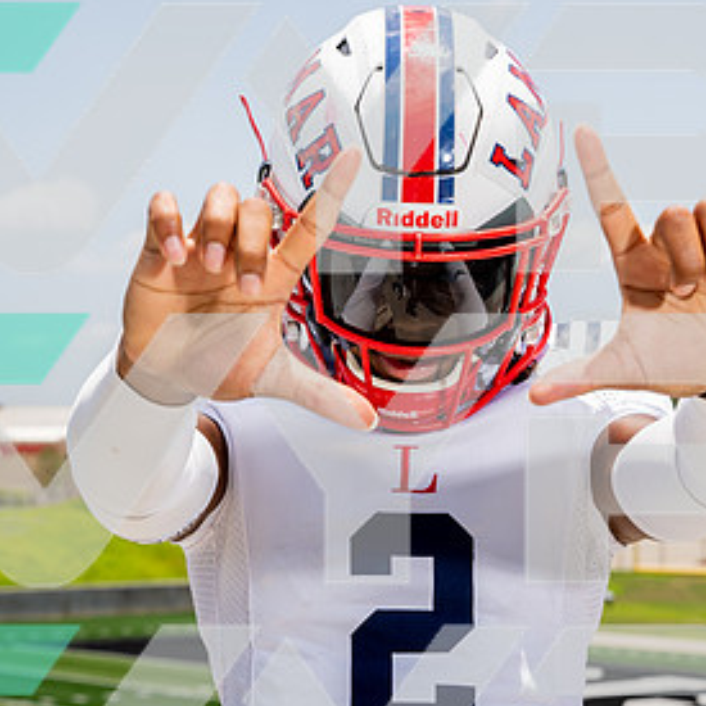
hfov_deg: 16.7
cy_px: 451
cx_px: 475
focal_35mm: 104
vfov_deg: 16.7
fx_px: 2400
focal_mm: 58
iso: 100
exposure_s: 1/250
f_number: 7.1
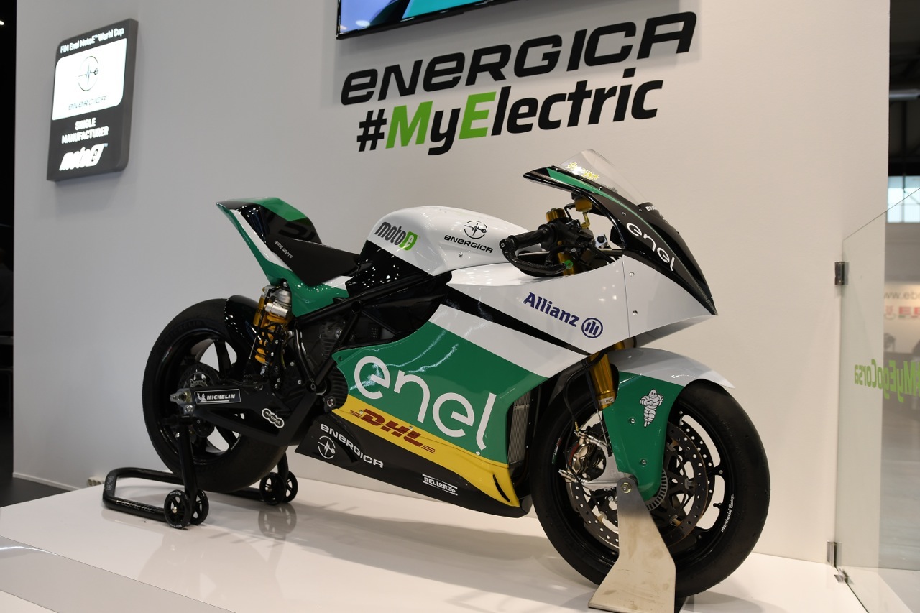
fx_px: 690
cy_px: 306
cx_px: 460
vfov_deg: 47.9
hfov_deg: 67.4
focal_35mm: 27
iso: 200
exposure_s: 1/100
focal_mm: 18
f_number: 3.2
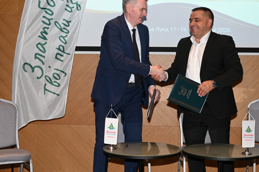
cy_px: 74
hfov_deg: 30.9
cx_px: 153
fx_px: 467
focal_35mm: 65
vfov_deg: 20.9
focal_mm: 53
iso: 1250
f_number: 5.6
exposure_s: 1/60
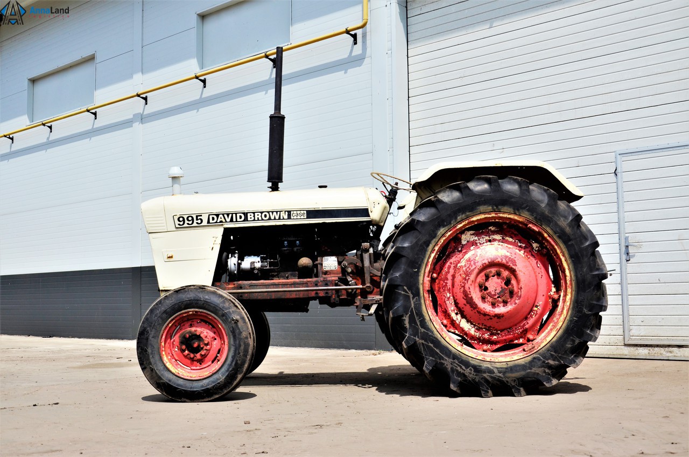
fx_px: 745
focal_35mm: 39
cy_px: 228
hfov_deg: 49.6
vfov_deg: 34.1
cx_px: 344
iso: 125
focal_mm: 26
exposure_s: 1/1250
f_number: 7.1
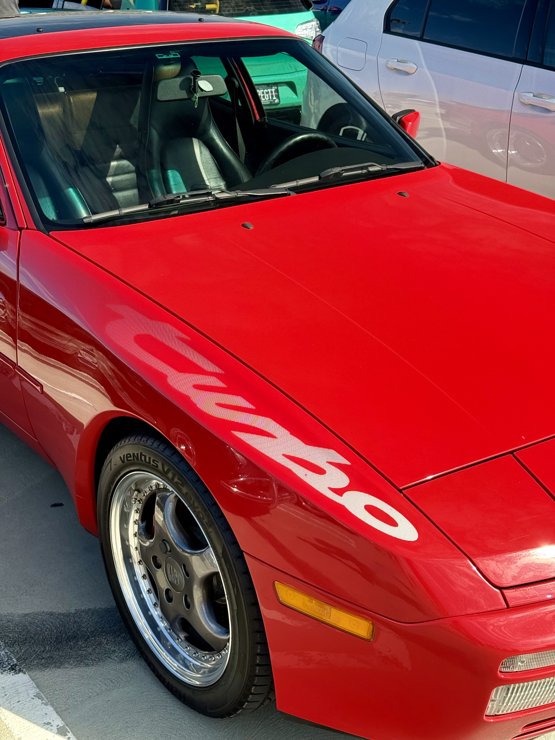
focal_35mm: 48
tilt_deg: -23.7
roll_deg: -0.1
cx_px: 278
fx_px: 1026
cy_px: 370
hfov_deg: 30.3
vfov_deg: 39.7
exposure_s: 1/1678
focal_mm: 6.76
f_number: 1.78
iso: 100
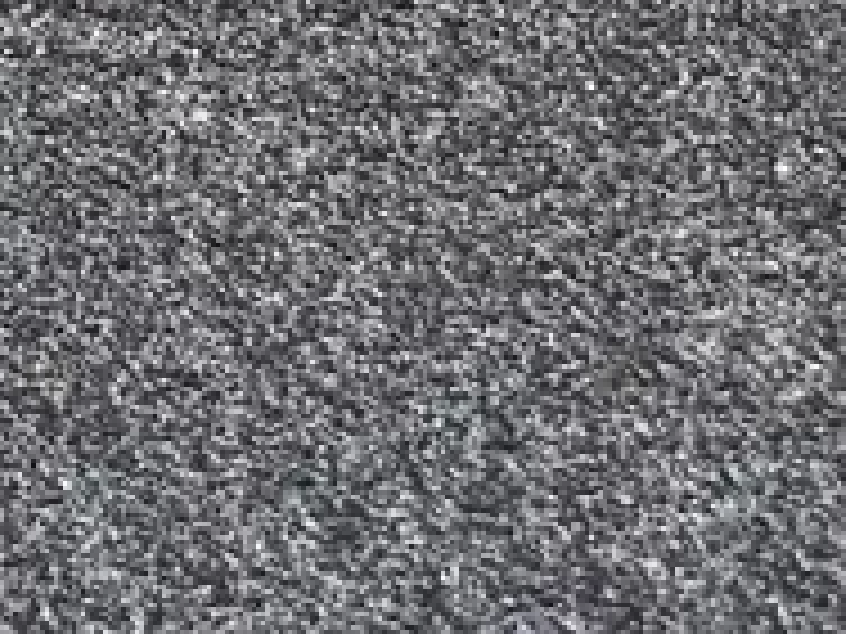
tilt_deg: -22.1
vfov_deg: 9.5
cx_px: -1260
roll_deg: +0.7
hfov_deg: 11.9
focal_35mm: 131
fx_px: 3202
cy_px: -1079
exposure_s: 1/50
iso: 200
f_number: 1.78
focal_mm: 6.86
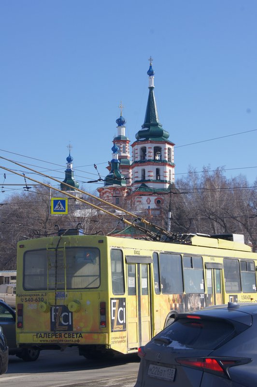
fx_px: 885
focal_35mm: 82
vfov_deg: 24.6
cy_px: 194
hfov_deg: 16.5
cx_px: 128
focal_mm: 55
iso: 200
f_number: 13
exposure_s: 1/250
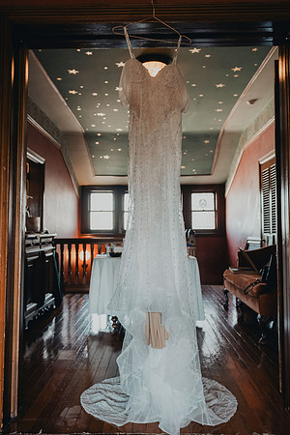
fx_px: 387
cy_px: 218
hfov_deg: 41.1
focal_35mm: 32
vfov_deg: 58.7
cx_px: 145
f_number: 4
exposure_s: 1/125
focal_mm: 32
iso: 2000
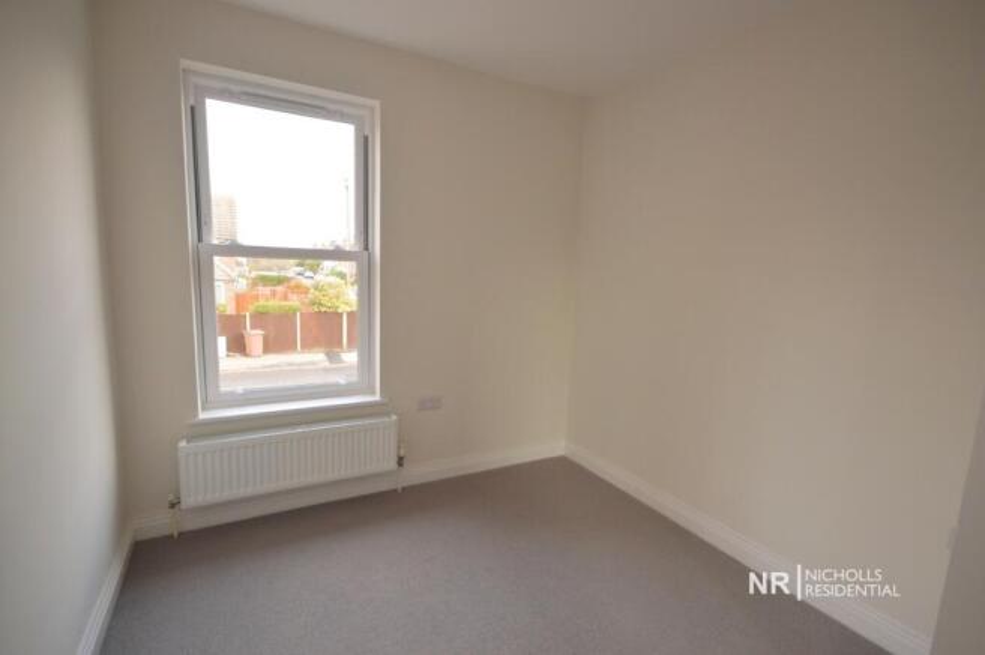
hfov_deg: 92.5
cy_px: 328
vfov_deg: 69.5
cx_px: 492
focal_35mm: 17
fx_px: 471
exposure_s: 1/100
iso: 800
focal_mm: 11.5
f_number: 5.6
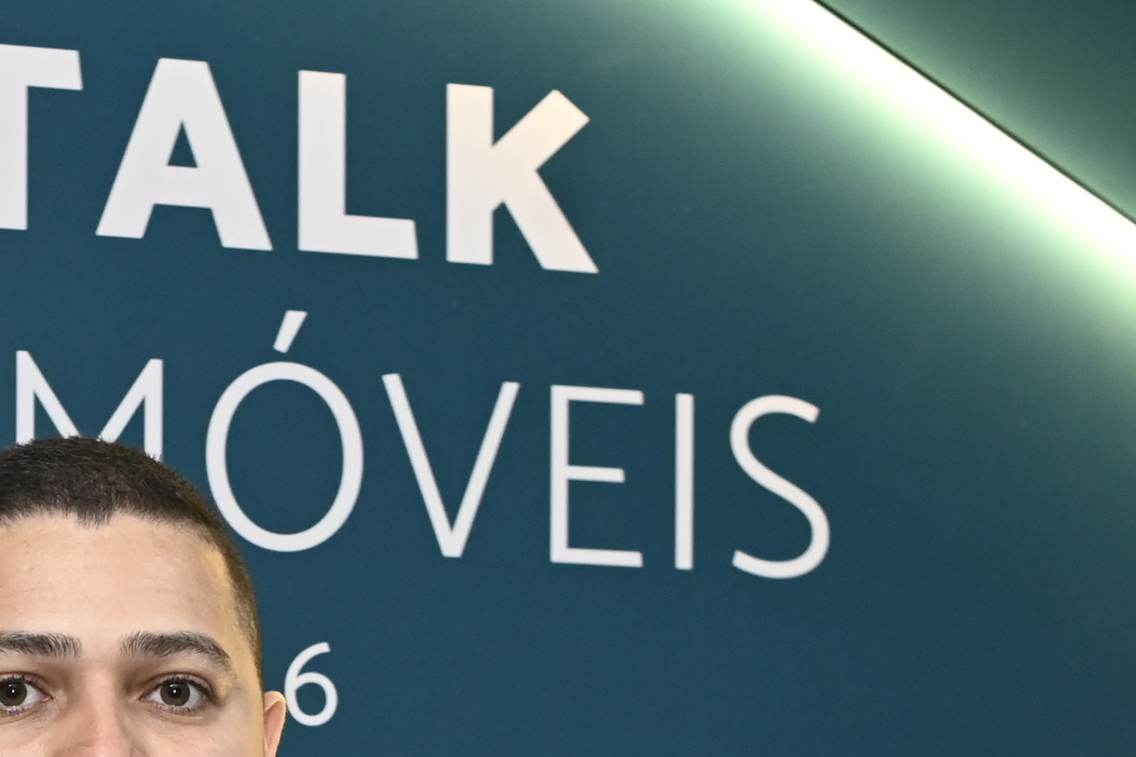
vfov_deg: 10.1
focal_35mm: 130
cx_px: -181
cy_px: 1246
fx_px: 4101
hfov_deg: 15.3
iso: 2500
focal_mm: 35
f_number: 4.5
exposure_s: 1/125
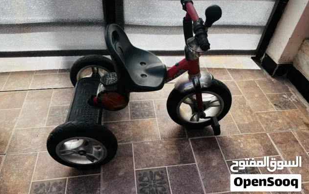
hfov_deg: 66.5
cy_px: 85
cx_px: 156
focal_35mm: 28
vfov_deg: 44.5
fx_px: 236
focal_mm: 5.7
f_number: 1.5
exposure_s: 1/1159
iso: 50
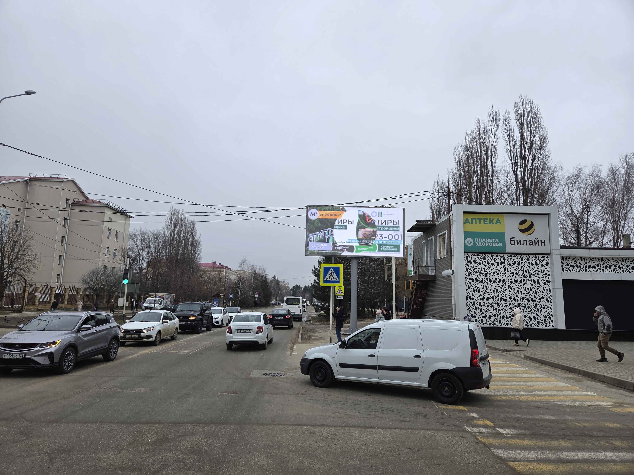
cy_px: 238
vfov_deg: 58.9
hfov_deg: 73.9
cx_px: 317
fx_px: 421
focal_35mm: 23
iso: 80
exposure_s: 1/1632
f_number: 1.8
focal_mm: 5.4
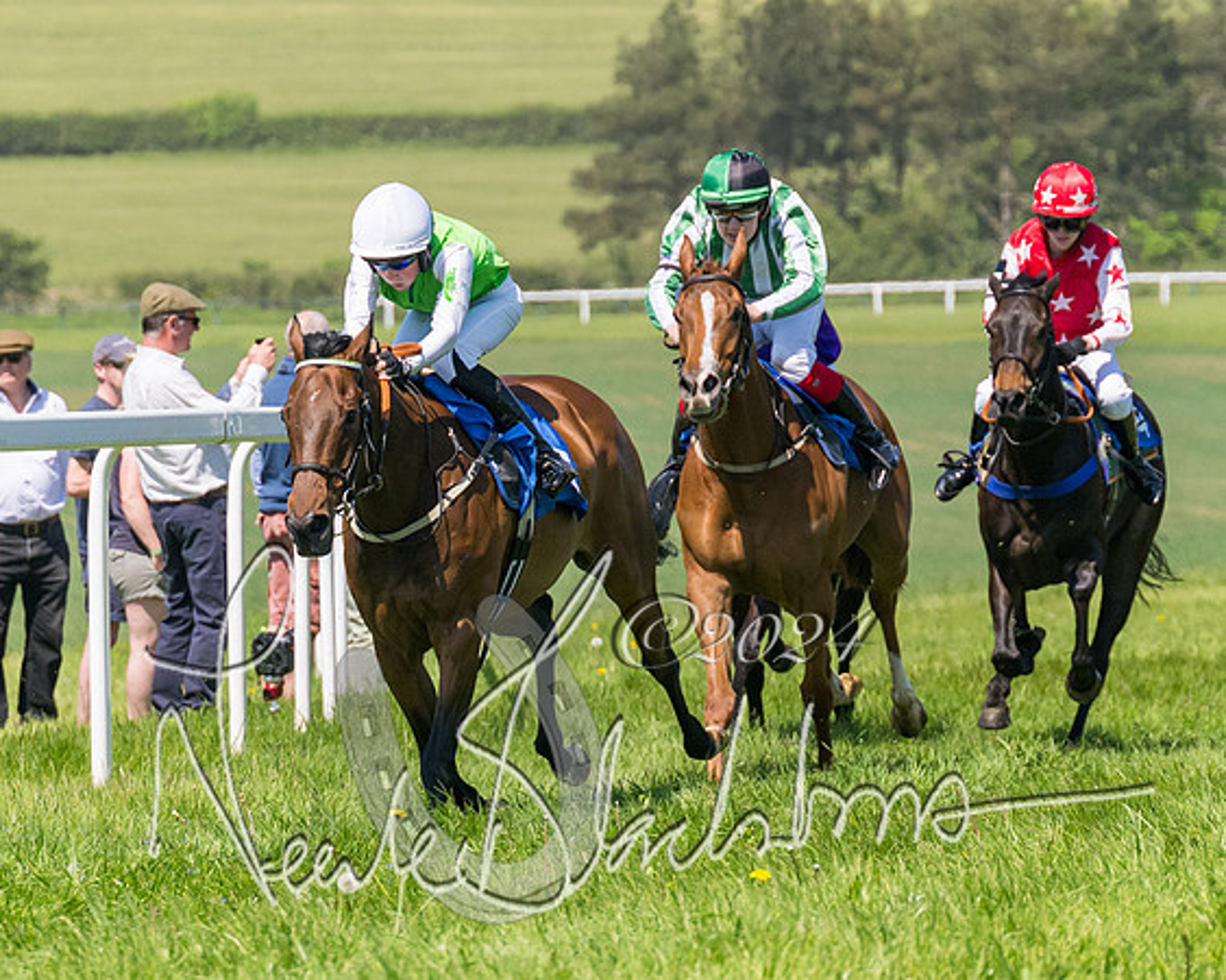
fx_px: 13543
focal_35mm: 373
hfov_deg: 5.2
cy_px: 446
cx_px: 659
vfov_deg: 4.1
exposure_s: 1/3200
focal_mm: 145
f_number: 5
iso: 400
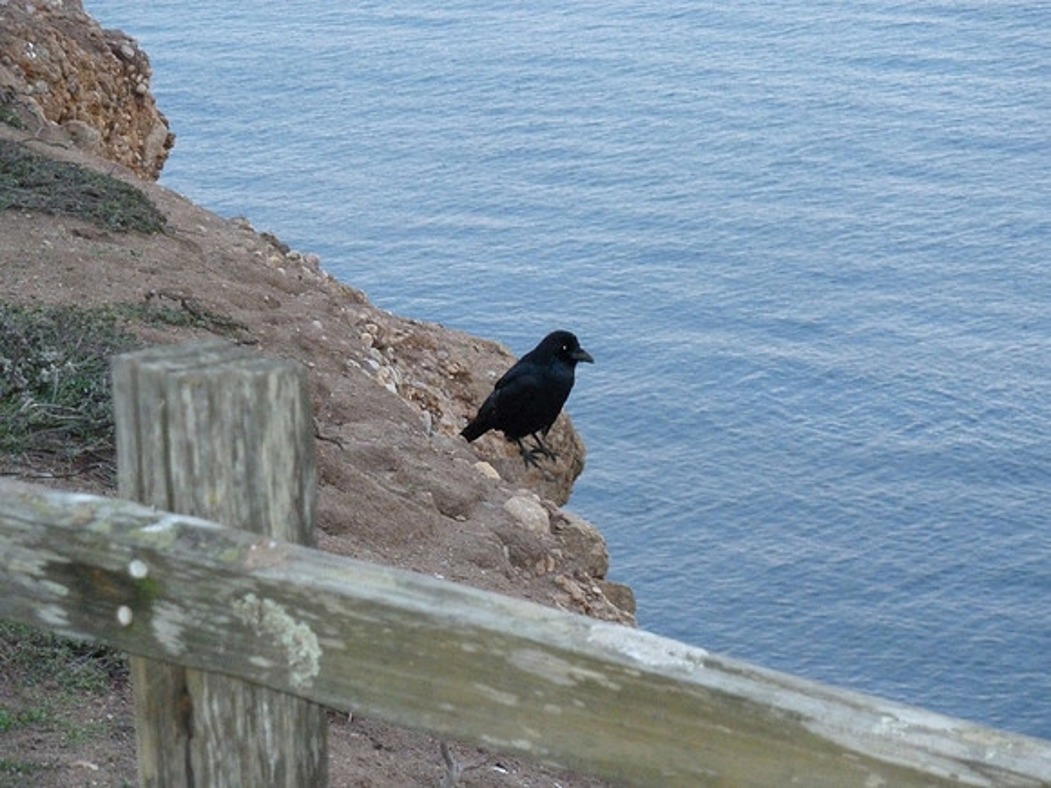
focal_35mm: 158
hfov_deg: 12.5
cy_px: 394
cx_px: 526
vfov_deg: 9.4
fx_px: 4797
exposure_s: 1/40
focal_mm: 25.9
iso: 640
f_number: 4.5
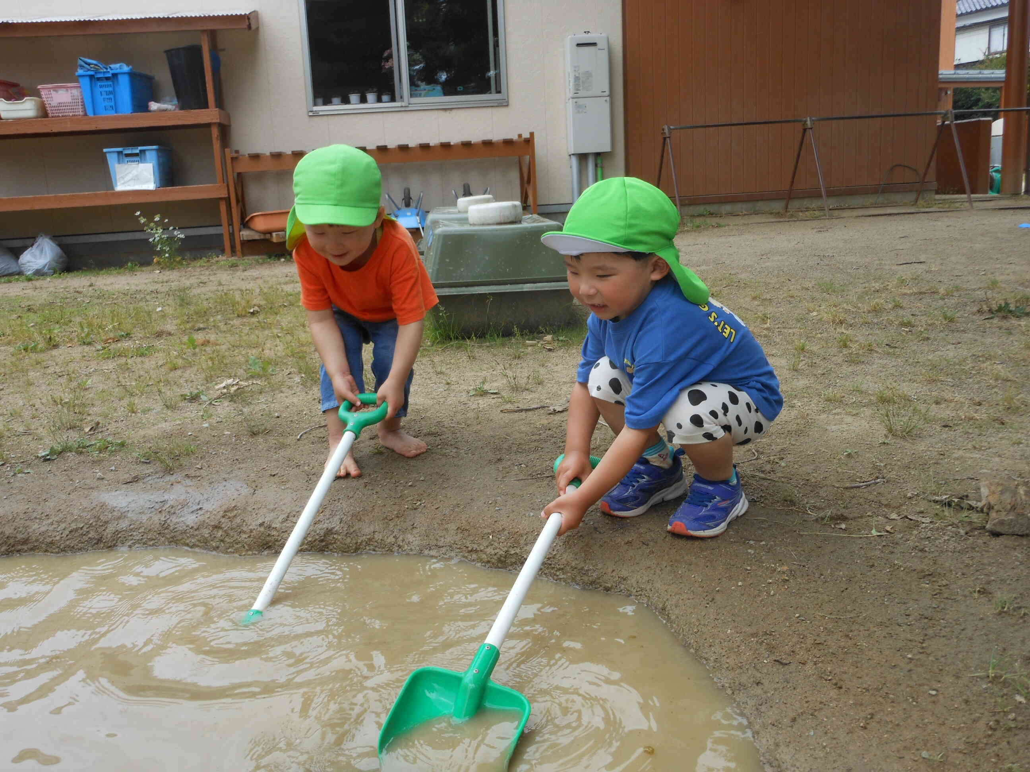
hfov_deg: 55.4
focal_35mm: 33
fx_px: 982
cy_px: 386
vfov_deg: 42.9
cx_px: 515
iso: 80
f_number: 4
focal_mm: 5.9
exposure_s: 1/250
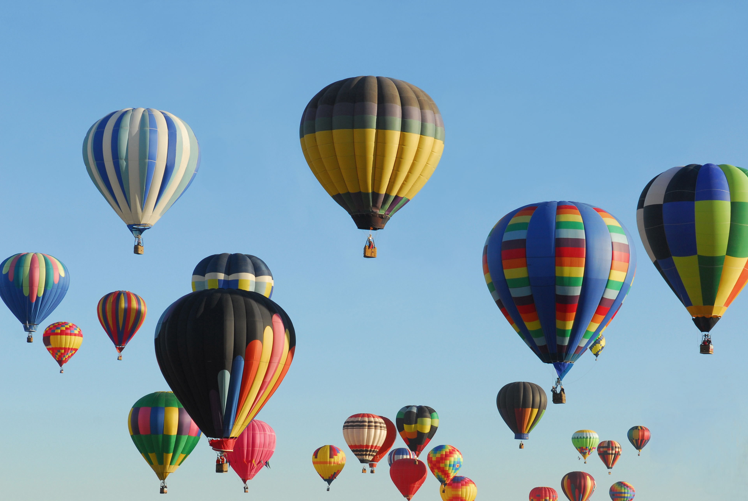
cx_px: 374
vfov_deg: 13.0
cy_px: 251
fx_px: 2205
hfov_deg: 19.3
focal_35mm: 106
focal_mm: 70
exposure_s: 1/180
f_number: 10
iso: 200
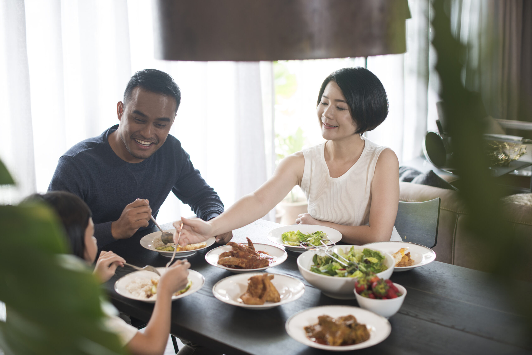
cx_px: 266
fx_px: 739
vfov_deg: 27.0
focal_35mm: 50
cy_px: 178
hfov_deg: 39.6
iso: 250
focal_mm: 50
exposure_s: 1/80
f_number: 2.2
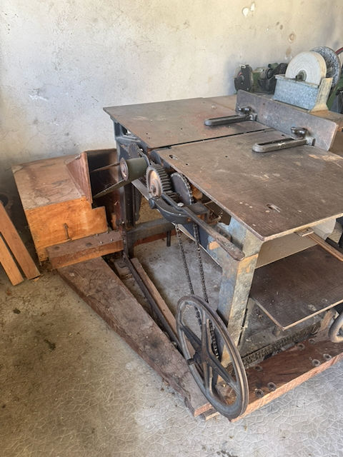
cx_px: 172
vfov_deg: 71.6
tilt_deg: -33.6
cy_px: 228
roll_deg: -1.3
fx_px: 317
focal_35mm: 24
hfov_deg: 56.8
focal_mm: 6.76
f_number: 1.78
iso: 160
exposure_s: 1/121
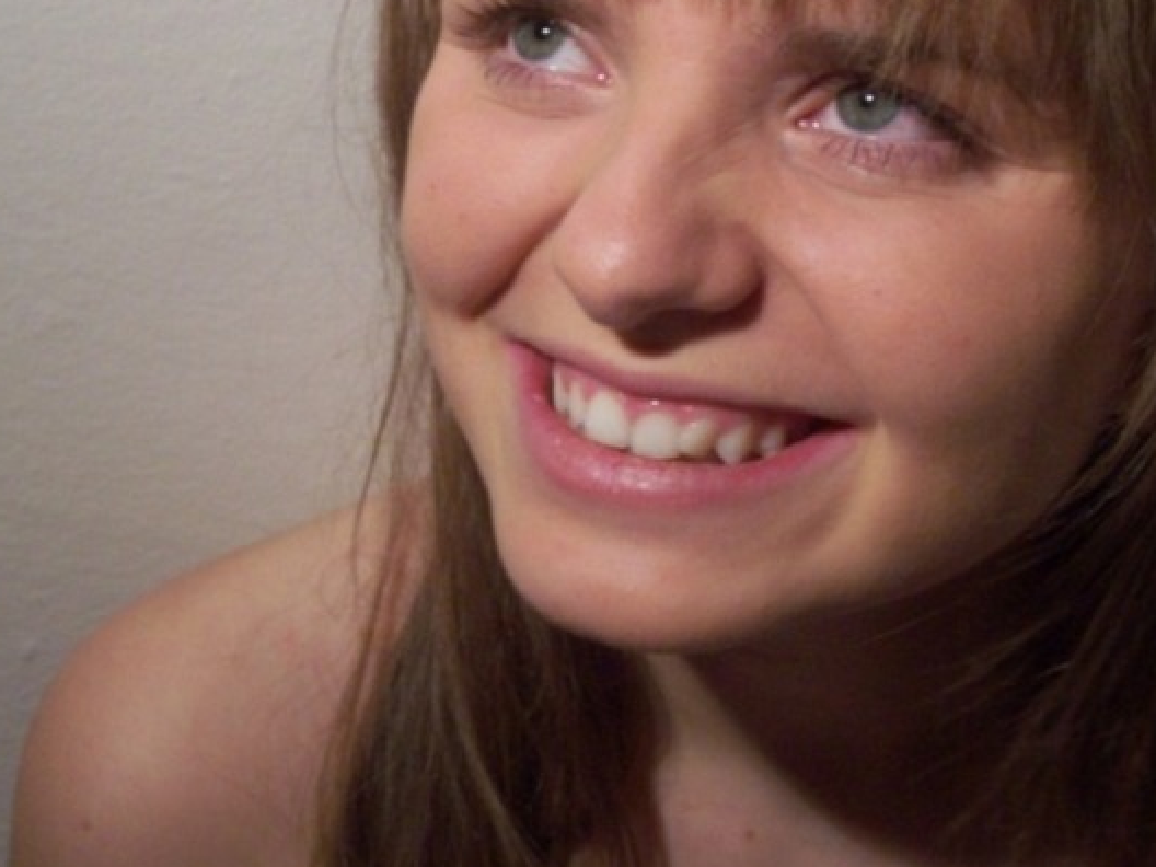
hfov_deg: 27.8
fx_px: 2338
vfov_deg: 21.0
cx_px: 525
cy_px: 382
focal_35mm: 70
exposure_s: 1/45
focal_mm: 8.6
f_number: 3.4
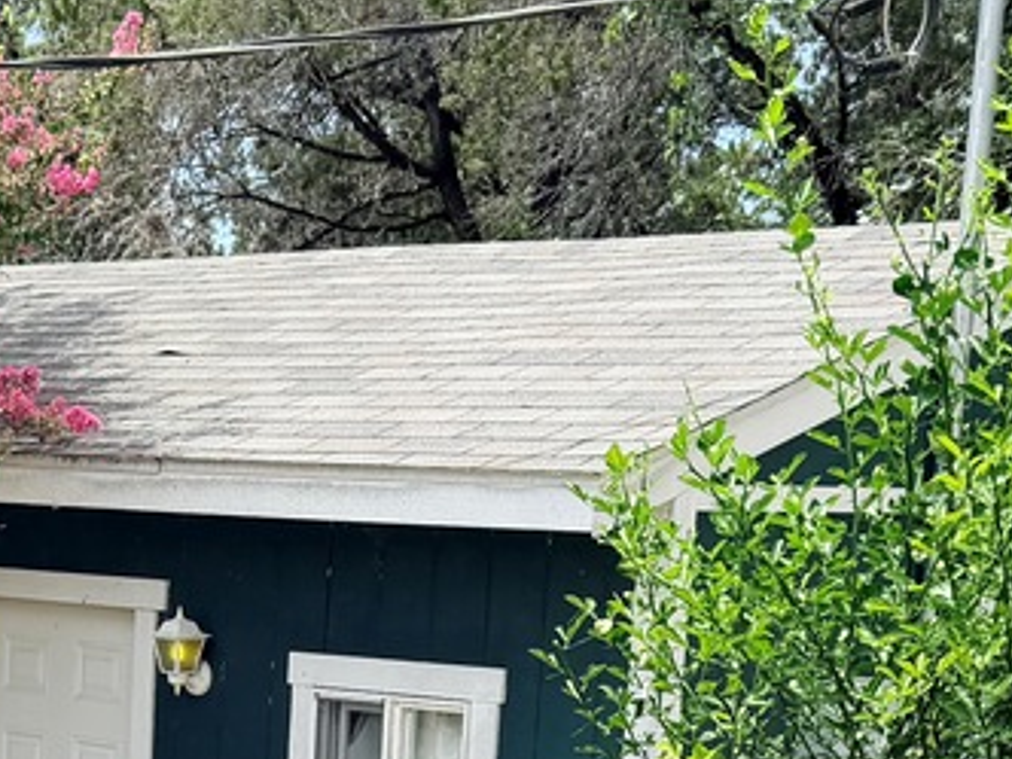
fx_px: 3040
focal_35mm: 104
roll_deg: -2.3
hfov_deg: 18.5
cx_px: 58
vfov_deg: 13.4
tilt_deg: -12.3
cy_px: 1134
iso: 80
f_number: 1.78
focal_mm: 6.76
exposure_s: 1/2445
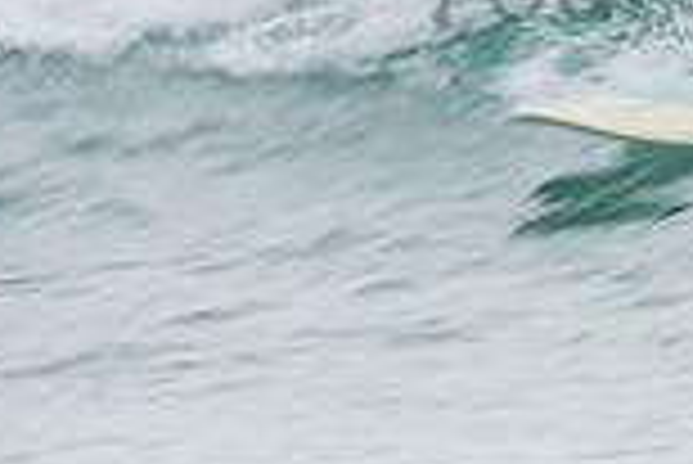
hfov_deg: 1.1
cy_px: -83
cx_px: 878
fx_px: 36281
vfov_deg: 0.7
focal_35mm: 1883
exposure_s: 1/30
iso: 64
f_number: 8
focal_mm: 500
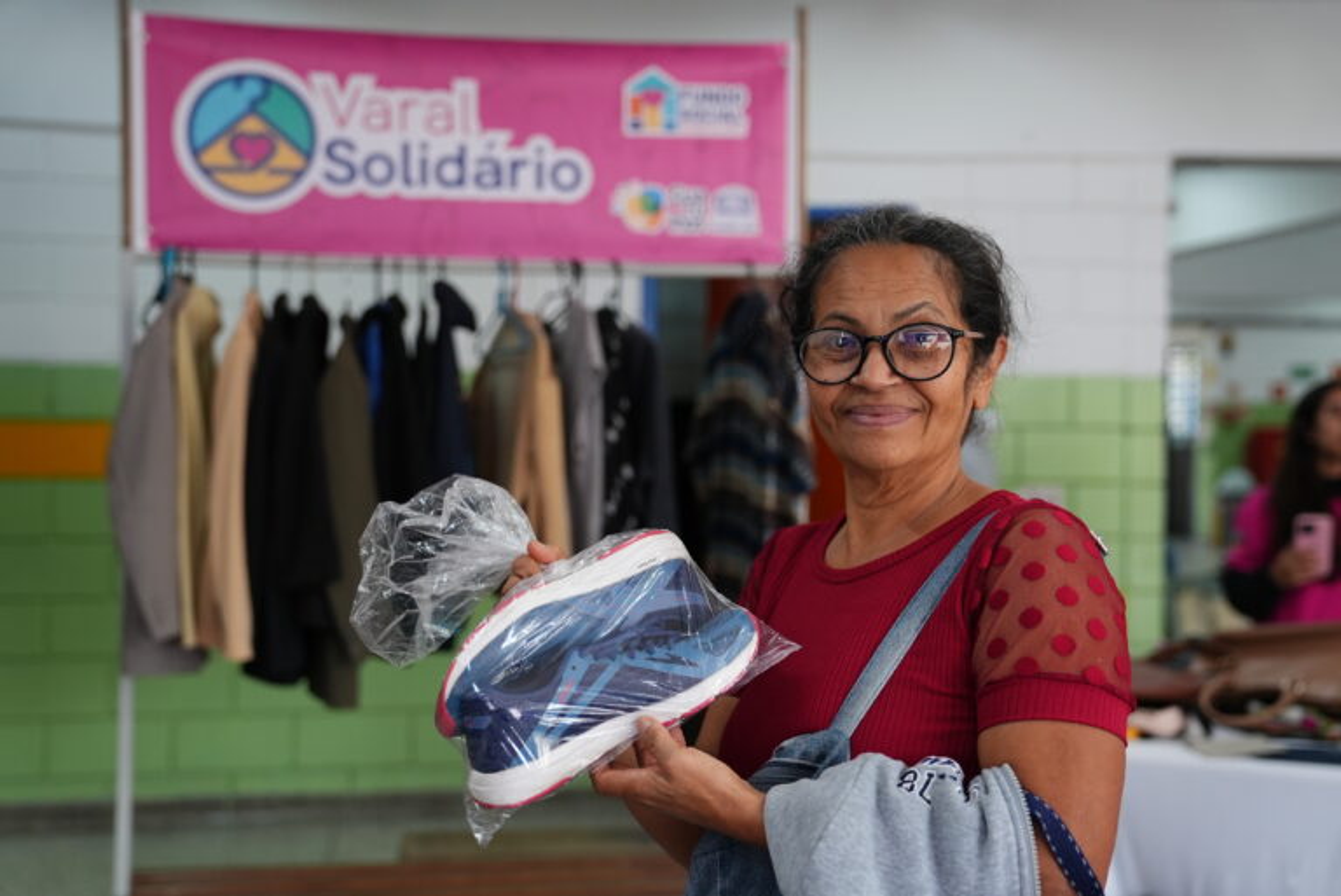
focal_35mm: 45
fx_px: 1677
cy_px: 448
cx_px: 670
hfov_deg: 43.6
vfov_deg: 29.9
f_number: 2.8
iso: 1600
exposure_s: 1/500
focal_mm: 45
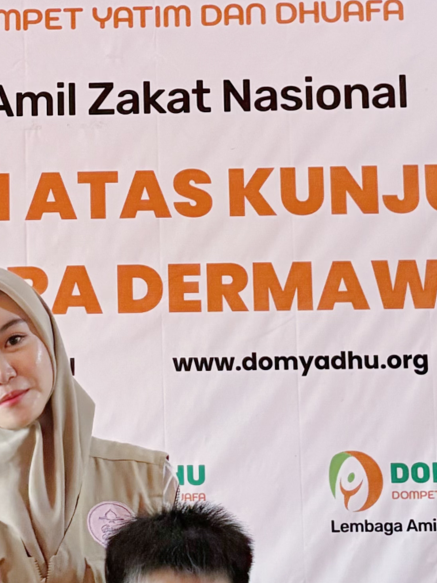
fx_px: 1700
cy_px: 200
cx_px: 108
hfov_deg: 14.6
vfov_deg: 19.4
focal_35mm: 101
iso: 400
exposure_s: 1/50
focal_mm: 5.96
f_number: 1.6
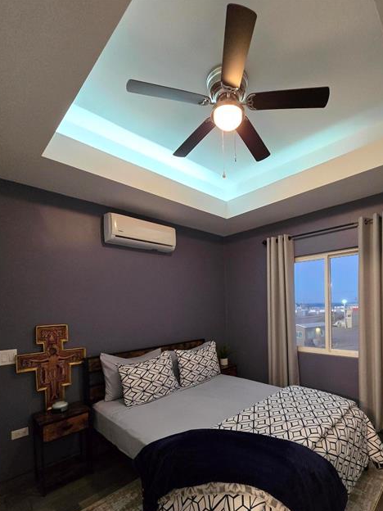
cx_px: 223
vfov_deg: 93.1
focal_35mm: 16
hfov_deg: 77.5
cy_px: 310
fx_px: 236
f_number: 2.2
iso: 1000
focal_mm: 2.2
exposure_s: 1/60
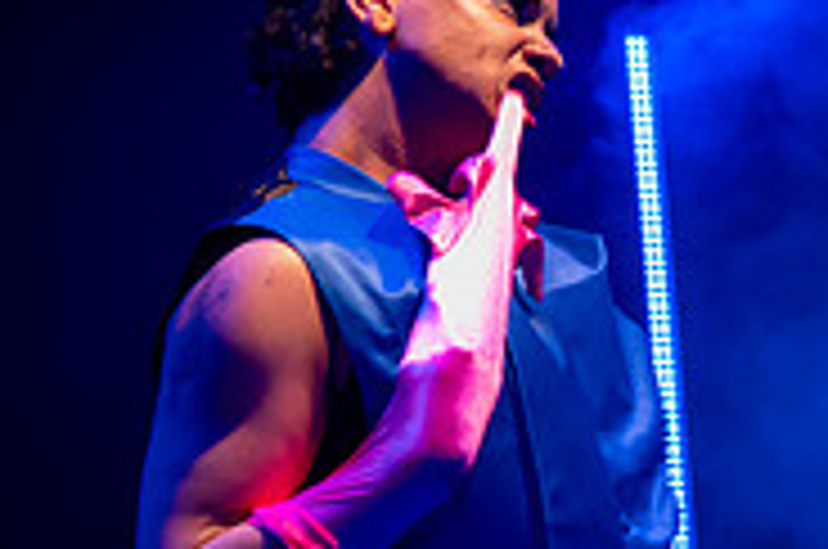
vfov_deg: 5.1
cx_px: 1138
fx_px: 6153
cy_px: 148
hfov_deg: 7.6
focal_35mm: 268
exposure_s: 1/125
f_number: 4
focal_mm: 85
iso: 3200
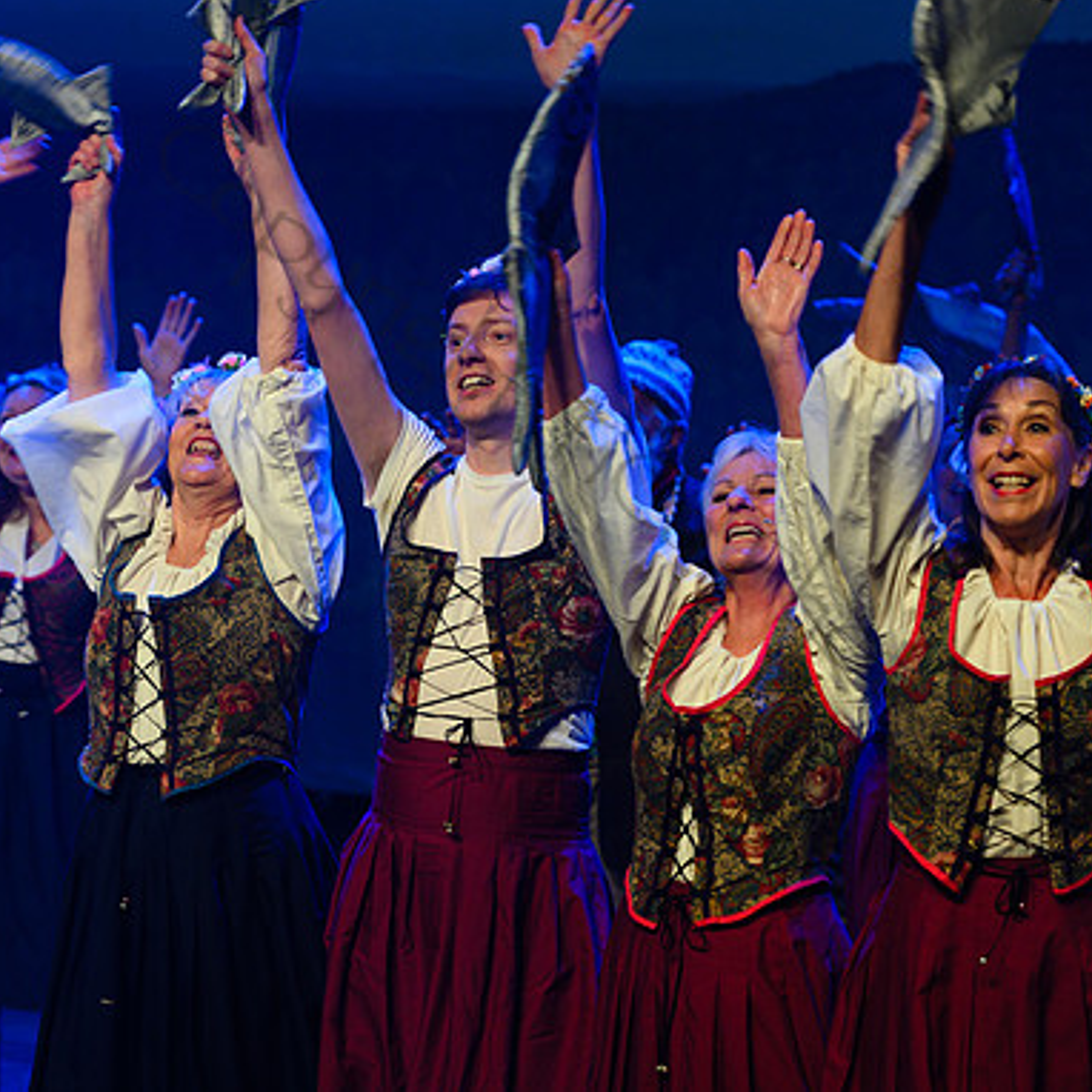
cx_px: 720
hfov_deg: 13.5
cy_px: 542
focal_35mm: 129
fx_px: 4604
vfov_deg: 13.5
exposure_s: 1/80
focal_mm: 100
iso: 1250
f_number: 3.5
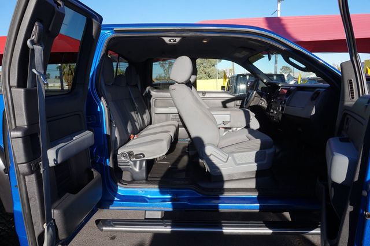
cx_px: 185
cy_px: 123
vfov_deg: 53.1
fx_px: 247
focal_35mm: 24
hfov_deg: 73.8
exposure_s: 1/100
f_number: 9
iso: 100
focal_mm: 16
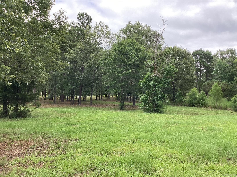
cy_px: 88
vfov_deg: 45.4
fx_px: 212
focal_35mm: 31
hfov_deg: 58.4
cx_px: 118
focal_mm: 3.3
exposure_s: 1/253
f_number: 2.4
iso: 25
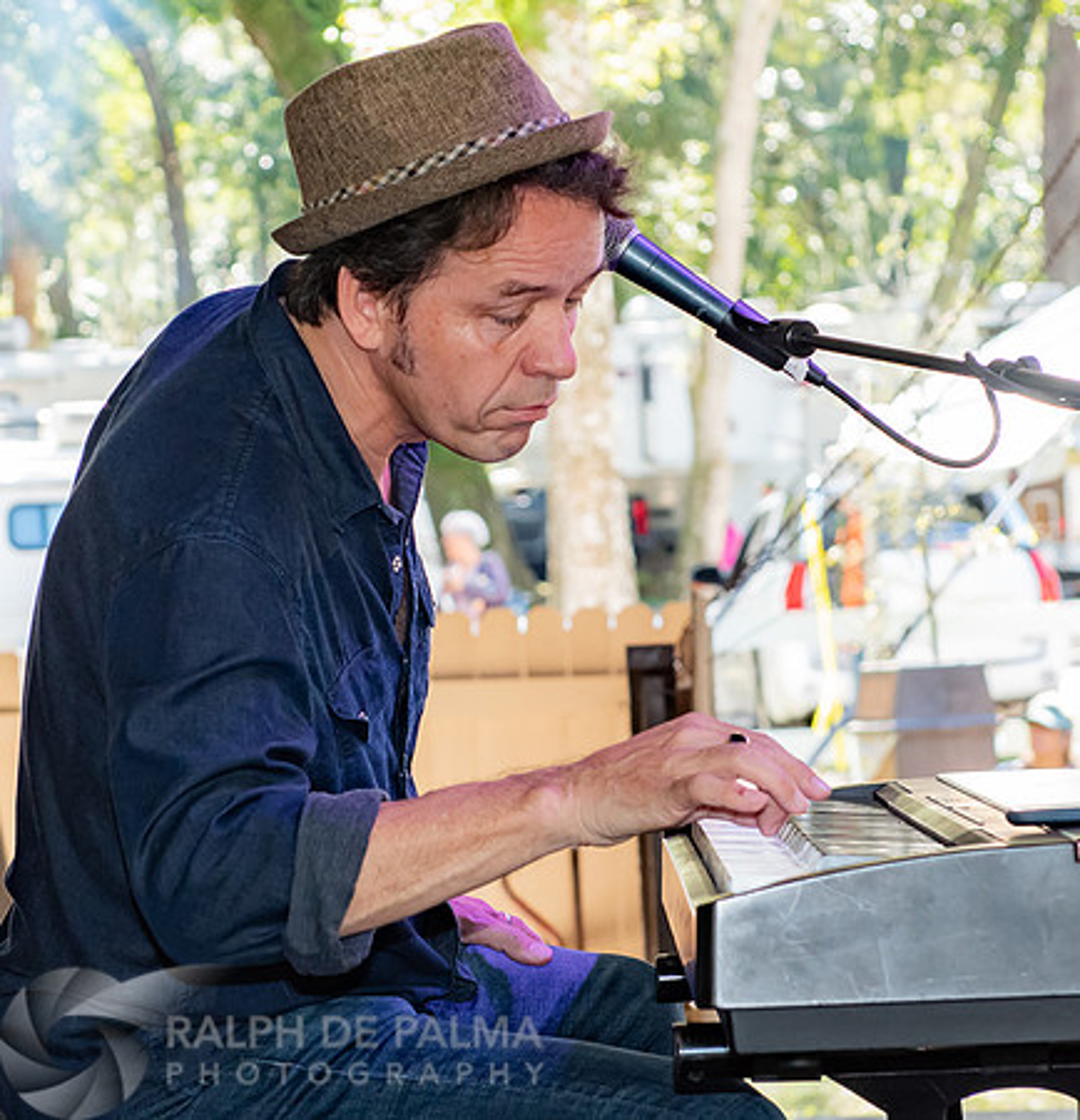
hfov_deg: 10.4
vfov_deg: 10.8
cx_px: 402
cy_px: 478
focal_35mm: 165
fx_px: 5946
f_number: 5.6
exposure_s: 1/160
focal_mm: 70
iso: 800
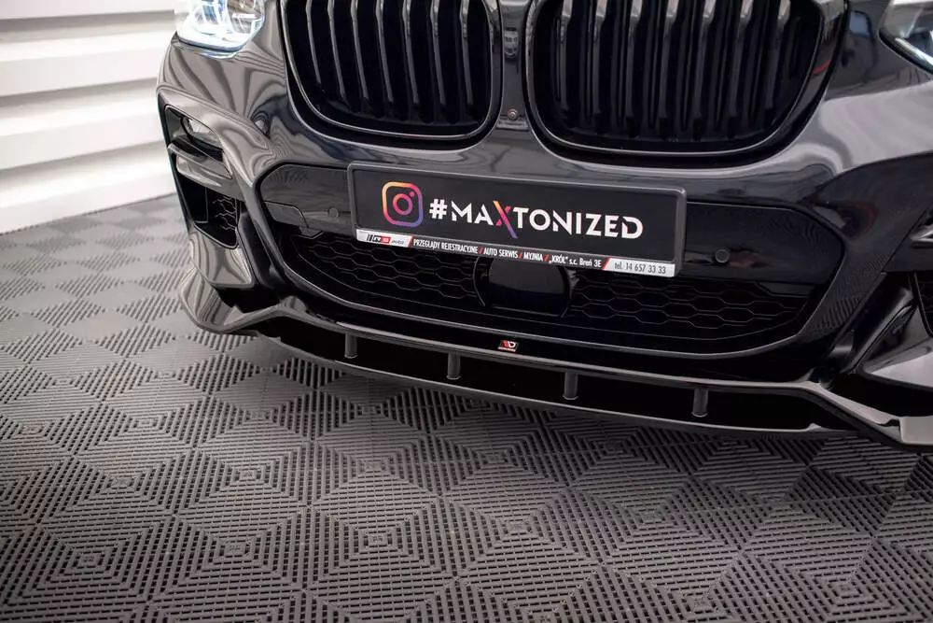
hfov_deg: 54.4
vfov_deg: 37.9
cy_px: 312
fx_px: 907
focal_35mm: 35
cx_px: 466
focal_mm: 35
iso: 1250
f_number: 2.5
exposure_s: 1/125
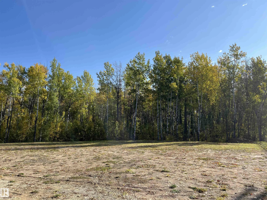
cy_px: 100
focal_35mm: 26
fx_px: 201
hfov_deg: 67.3
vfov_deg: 53.1
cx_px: 134
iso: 50
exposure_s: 1/2571
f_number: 1.6
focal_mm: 5.1
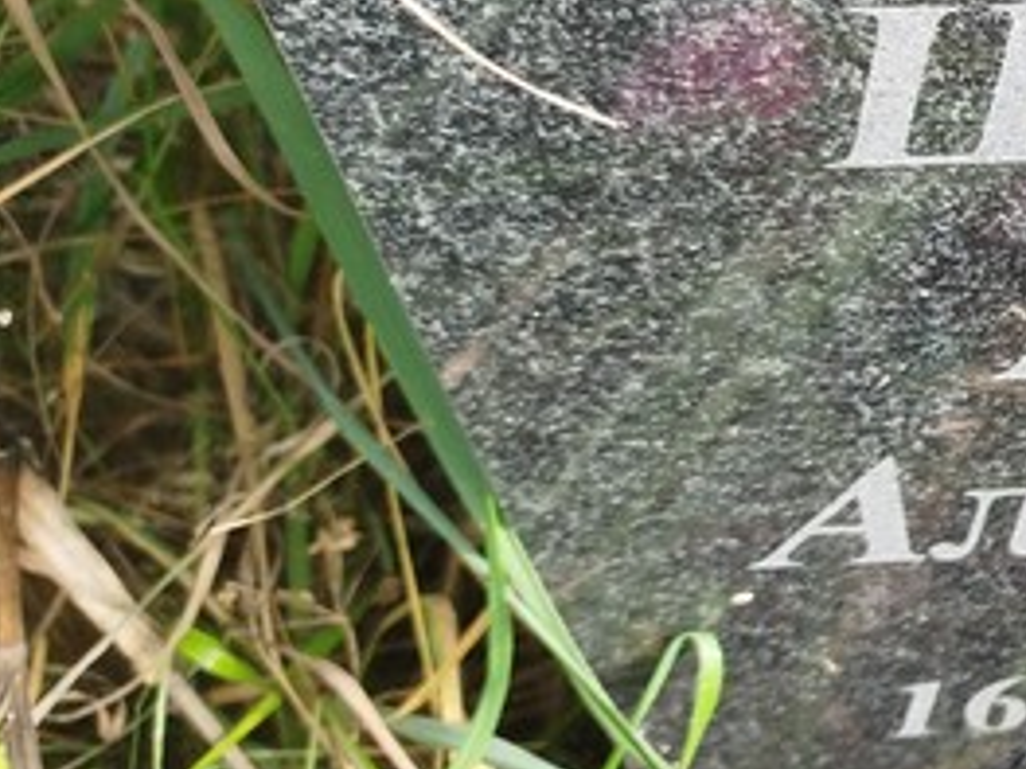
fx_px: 2163
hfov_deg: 22.2
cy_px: 289
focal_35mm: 73
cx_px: 1529
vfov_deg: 20.1
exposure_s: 1/100
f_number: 1.7
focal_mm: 5.31
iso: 80
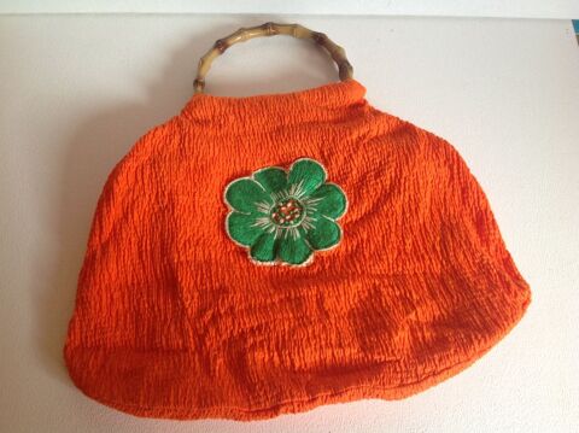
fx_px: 585
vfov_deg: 40.6
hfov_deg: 52.7
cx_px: 290
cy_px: 216
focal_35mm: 35
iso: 100
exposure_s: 1/15
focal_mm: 4.28
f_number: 2.4
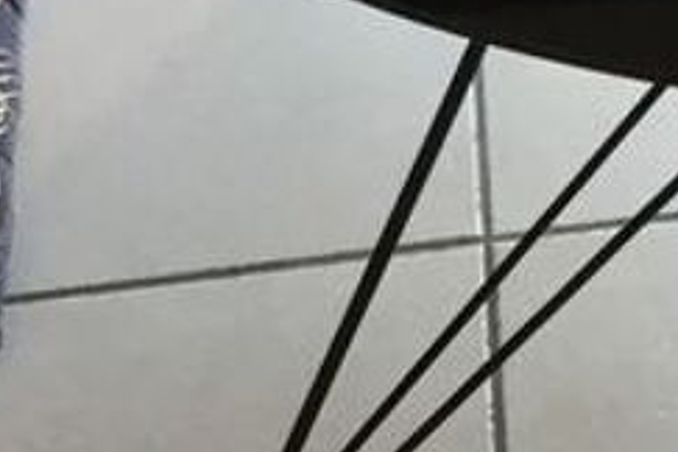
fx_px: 3333
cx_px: 1094
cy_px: -96
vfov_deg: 7.7
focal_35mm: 177
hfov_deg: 11.1
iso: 100
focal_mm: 3.3
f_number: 2.4
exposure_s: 1/33
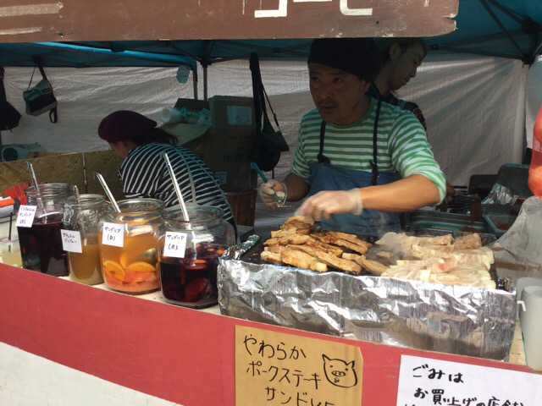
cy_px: 203
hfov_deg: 58.4
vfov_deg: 45.4
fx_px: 485
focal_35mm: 31
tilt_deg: -14.3
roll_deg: -1.8
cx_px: 271
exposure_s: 1/60
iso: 32
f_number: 2.4
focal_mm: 3.3
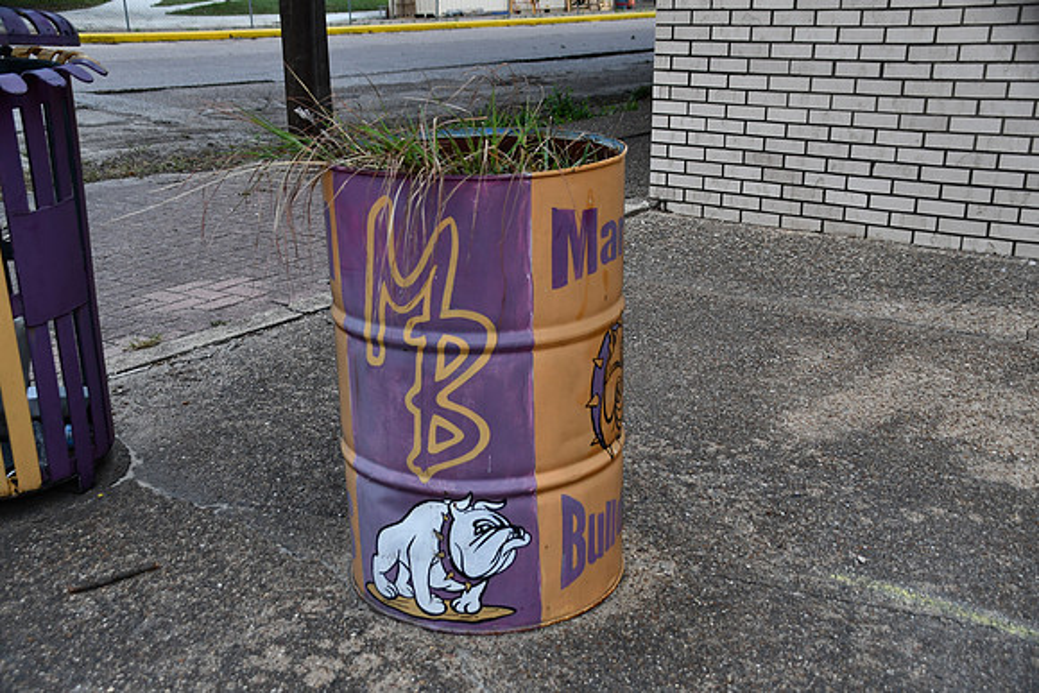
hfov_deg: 46.4
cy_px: 346
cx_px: 520
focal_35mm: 42
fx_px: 1212
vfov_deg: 31.9
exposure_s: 1/250
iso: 400
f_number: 4.5
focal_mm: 28
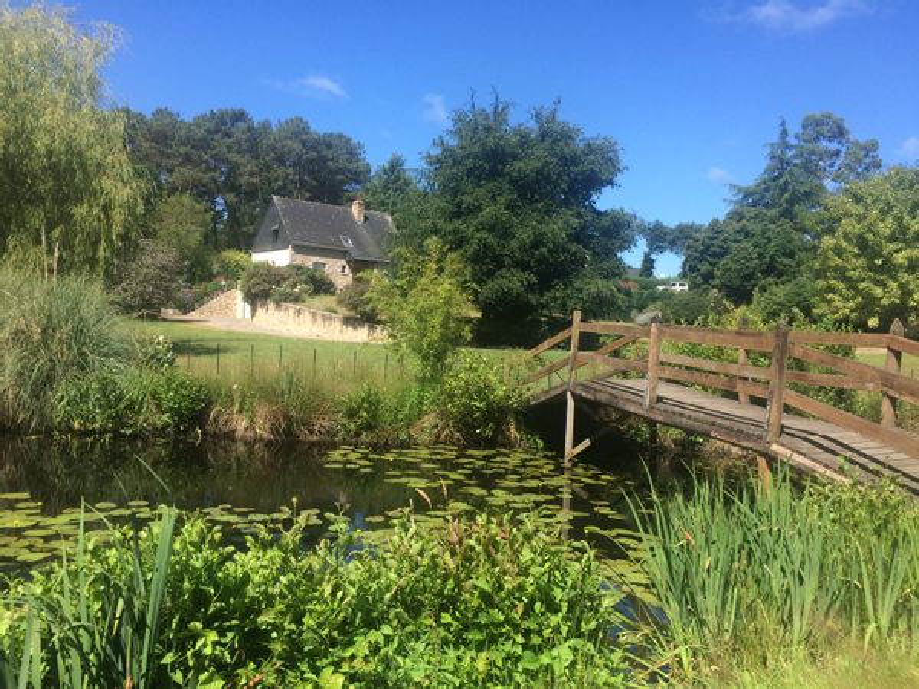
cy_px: 344
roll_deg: -2.4
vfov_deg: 48.2
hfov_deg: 61.7
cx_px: 460
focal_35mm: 29
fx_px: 770
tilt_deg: -2.6
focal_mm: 4.15
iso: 32
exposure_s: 1/1172
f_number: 2.2
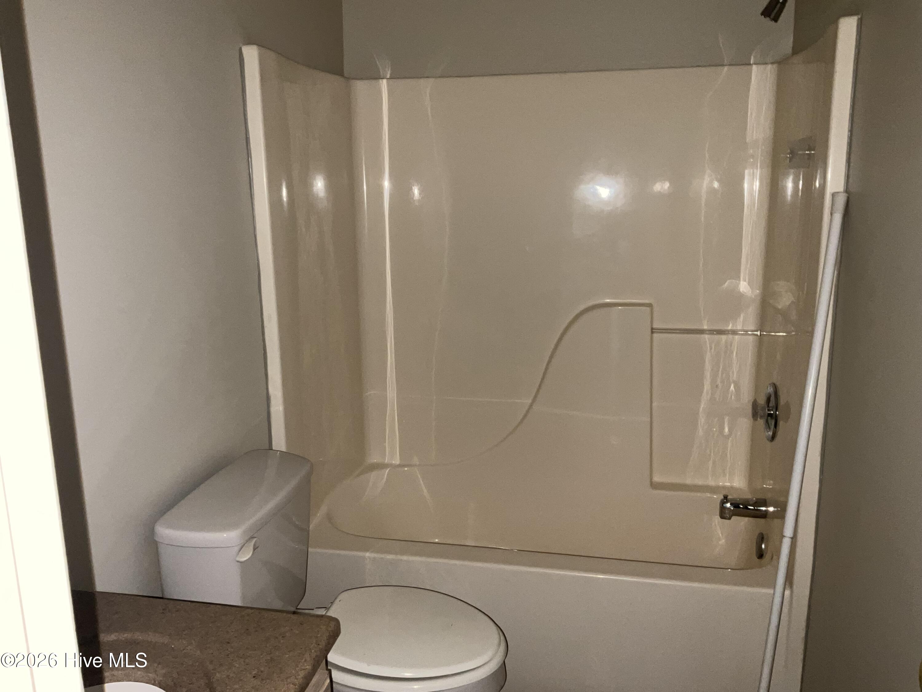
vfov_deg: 48.2
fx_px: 772
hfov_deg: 61.7
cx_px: 461
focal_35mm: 29
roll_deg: +0.4
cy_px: 346
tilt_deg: -12.6
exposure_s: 1/19
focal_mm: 3
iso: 50
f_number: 1.8
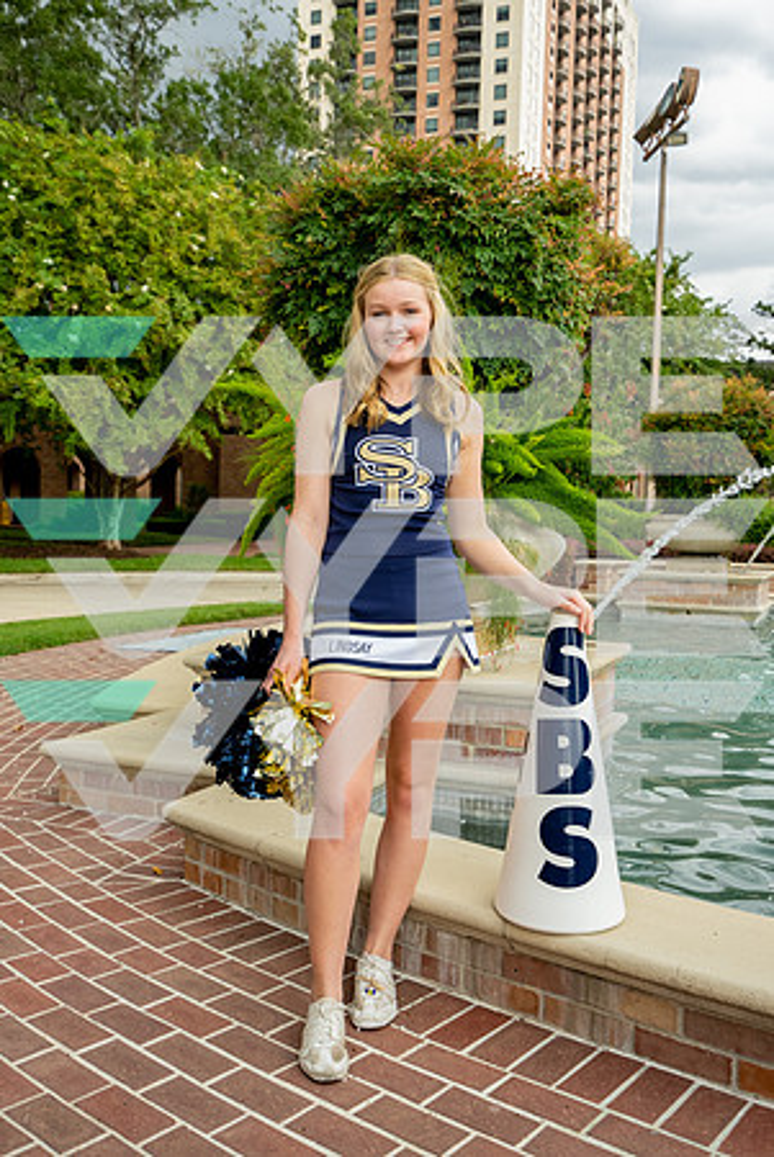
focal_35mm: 35
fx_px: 1126
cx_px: 387
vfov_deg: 54.4
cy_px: 578
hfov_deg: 37.9
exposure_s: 1/320
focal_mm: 35
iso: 400
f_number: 5
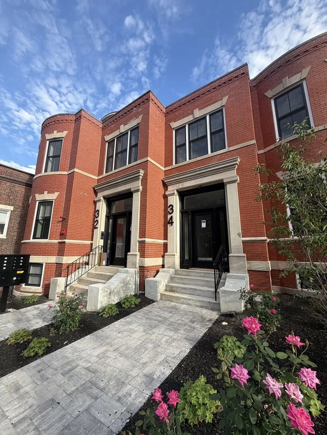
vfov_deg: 102.1
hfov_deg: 85.7
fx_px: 176
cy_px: 218
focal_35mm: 14
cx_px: 164
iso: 50
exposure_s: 1/502
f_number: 2.2
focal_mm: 2.22
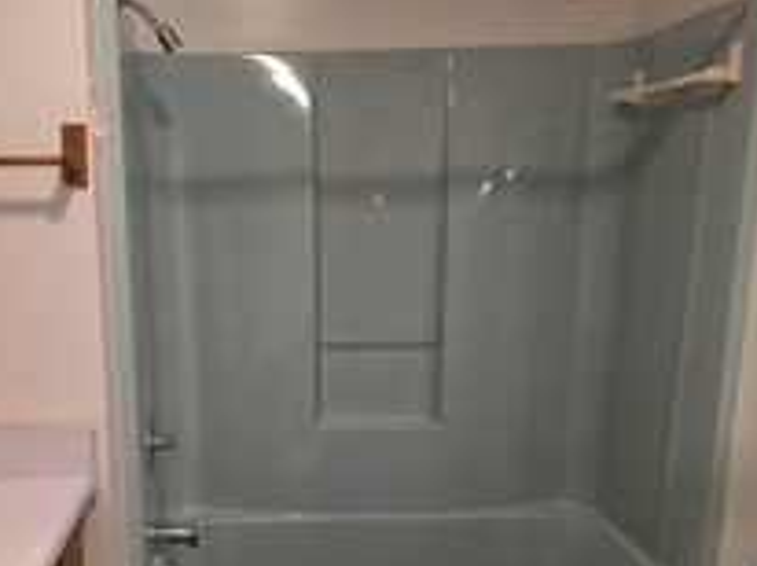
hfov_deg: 45.0
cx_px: 241
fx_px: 896
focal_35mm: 41
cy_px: 436
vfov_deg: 34.2
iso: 2000
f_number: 1.7
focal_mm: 6.3
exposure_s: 1/120
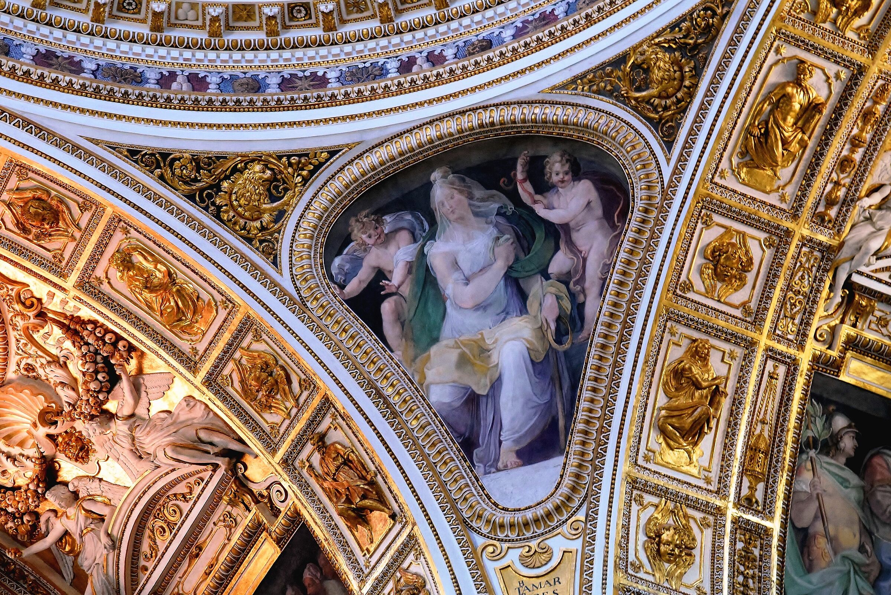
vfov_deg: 13.0
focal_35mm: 105
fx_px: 2599
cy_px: 298
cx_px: 446
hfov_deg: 19.5
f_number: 11
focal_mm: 70
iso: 3200
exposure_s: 1/25
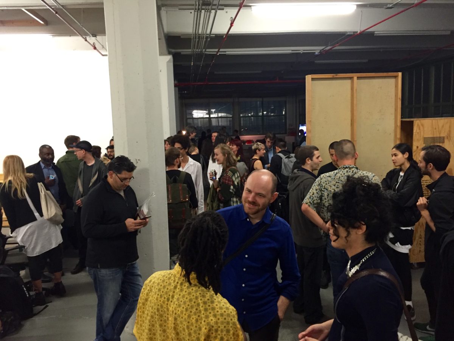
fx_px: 380
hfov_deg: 61.7
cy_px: 170
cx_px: 227
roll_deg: +1.3
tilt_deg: -7.8
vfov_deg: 48.2
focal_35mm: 29
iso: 160
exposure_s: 1/30
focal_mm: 4.15
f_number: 2.2
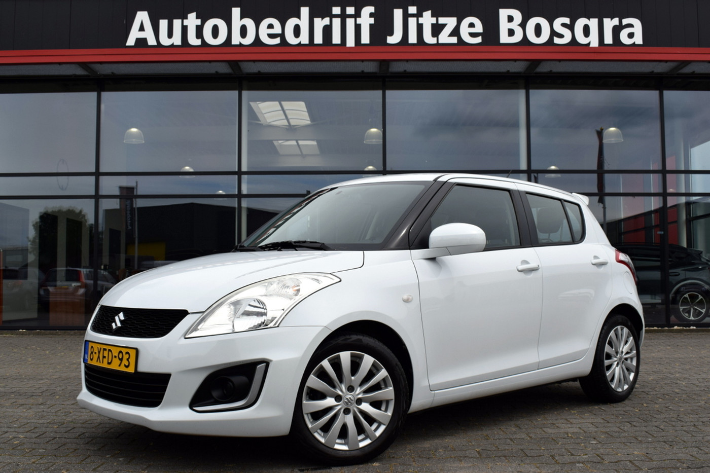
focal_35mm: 39
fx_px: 769
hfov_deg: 49.6
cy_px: 236
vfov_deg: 34.2
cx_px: 355
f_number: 10
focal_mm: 26
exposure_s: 1/400
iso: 200
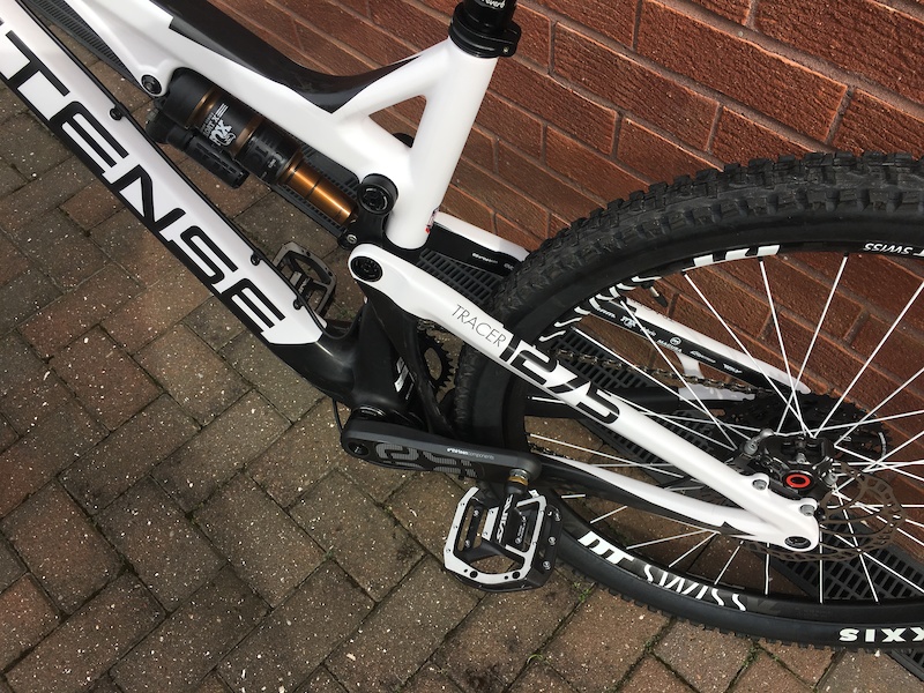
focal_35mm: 29
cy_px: 346
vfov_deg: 48.2
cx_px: 462
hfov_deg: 61.7
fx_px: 774
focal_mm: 4.15
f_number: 2.2
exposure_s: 1/1068
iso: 25
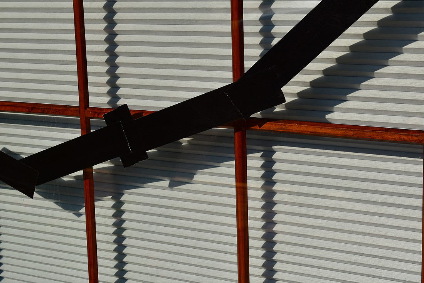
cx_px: 212
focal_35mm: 78
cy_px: 142
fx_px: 919
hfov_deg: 26.0
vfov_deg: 17.5
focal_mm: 52
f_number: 18
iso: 200
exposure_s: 1/250
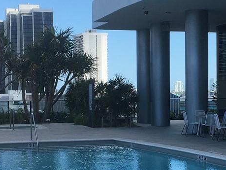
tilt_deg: -4.2
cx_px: 176
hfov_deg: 19.3
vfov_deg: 14.6
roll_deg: +0.2
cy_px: 122
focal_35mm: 101
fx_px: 660
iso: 25
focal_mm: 4.15
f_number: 2.2
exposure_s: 1/1054
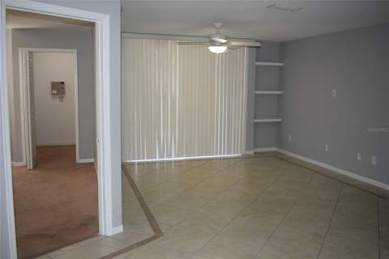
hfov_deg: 57.2
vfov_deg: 40.0
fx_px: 357
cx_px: 194
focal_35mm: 33
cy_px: 130
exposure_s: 1/100
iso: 800
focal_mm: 22
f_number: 5
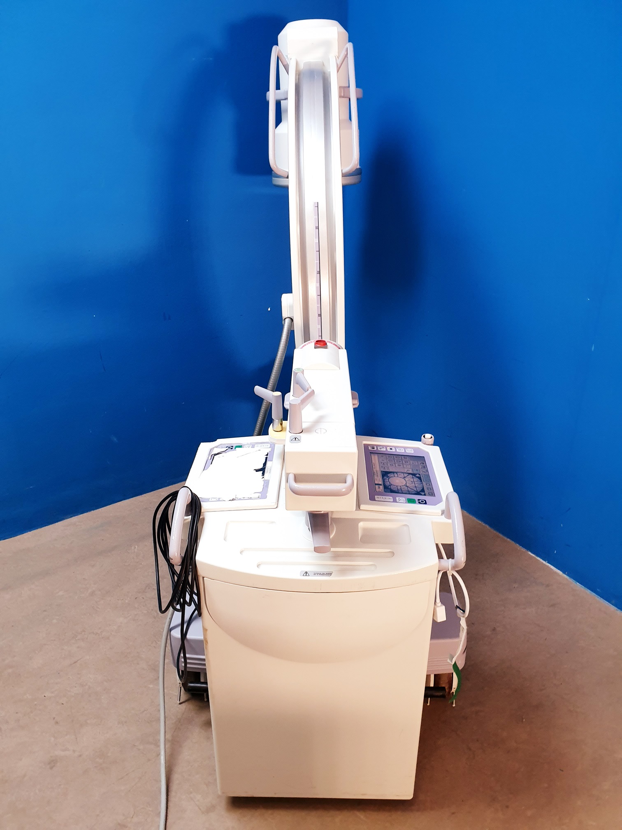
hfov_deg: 53.1
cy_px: 415
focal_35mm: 26
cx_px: 311
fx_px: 623
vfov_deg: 67.3
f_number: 2.4
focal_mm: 4.3
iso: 160
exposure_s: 1/50
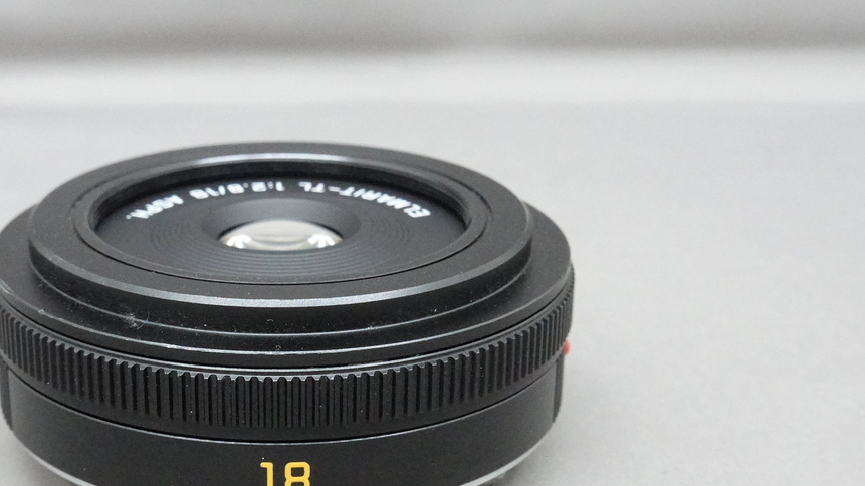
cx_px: 307
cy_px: 357
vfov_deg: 16.5
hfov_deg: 28.8
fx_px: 1674
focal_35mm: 73
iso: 5000
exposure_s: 1/50
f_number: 8
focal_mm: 19.03
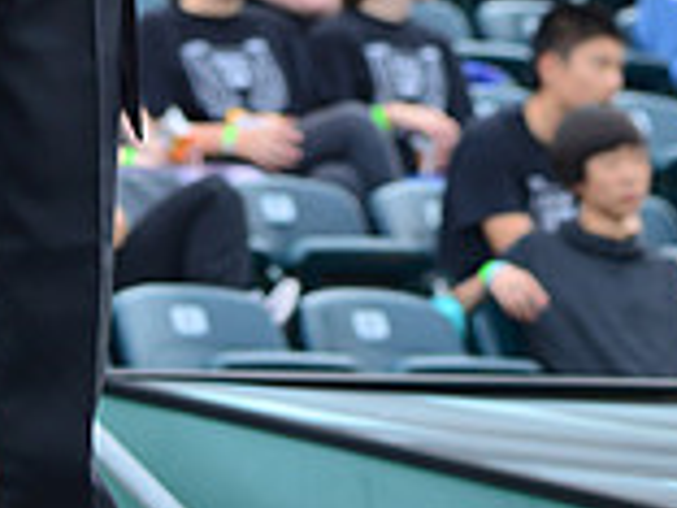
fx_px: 8116
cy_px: -421
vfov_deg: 3.6
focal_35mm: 415
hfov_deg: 4.8
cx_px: 67
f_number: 5.6
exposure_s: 1/400
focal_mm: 150
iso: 200
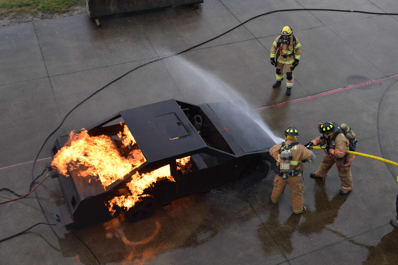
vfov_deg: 29.9
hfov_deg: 43.6
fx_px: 497
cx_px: 199
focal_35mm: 45
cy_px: 132
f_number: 8
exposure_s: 1/250
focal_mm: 30
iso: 220
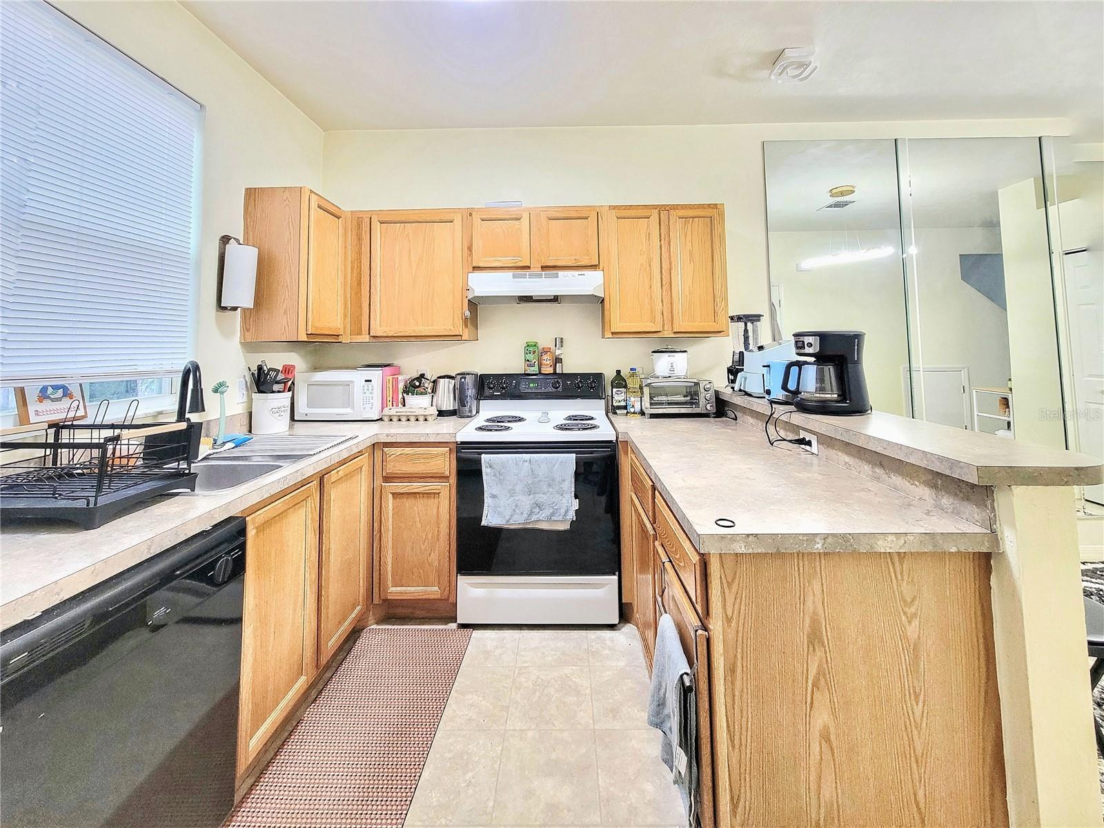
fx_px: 415
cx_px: 552
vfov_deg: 89.9
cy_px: 414
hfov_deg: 106.2
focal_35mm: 13
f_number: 2.2
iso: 320
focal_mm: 2.2
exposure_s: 1/60.2
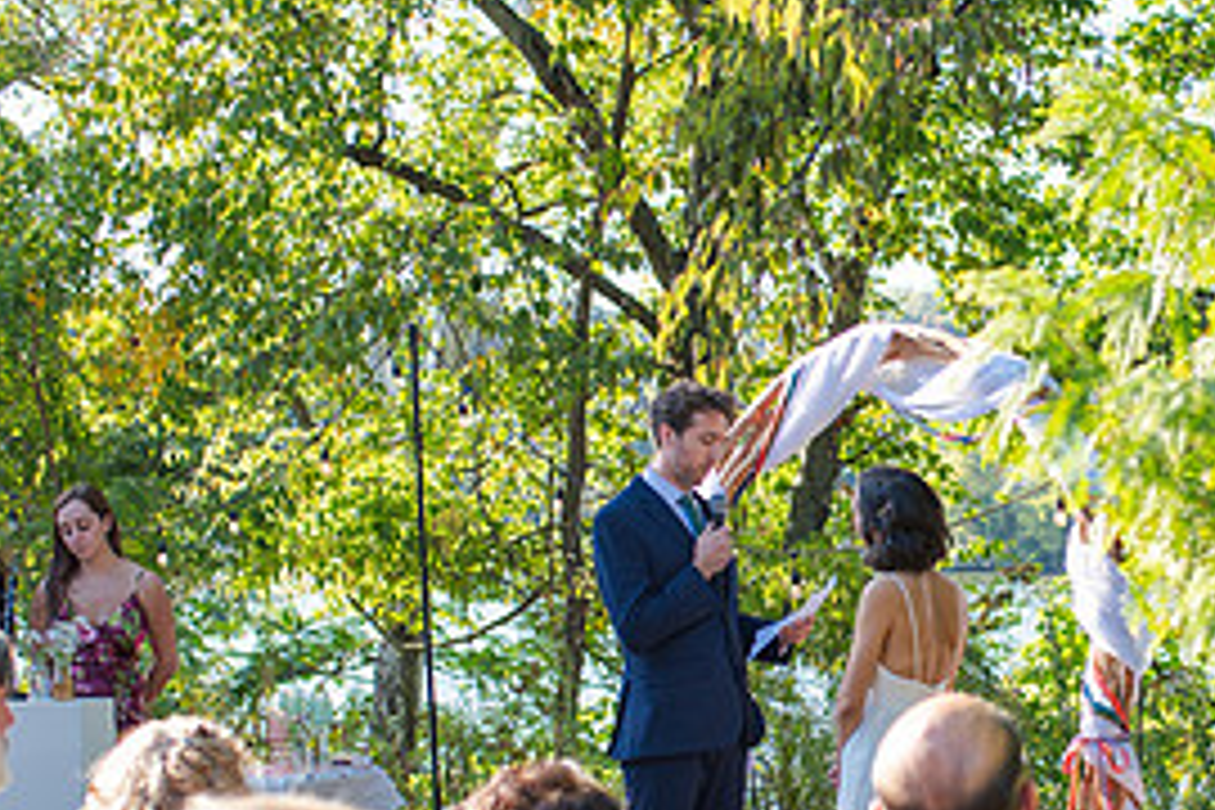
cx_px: 903
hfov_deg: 25.1
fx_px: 2700
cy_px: 603
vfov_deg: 17.0
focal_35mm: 80
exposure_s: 1/800
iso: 180
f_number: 3.2
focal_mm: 35
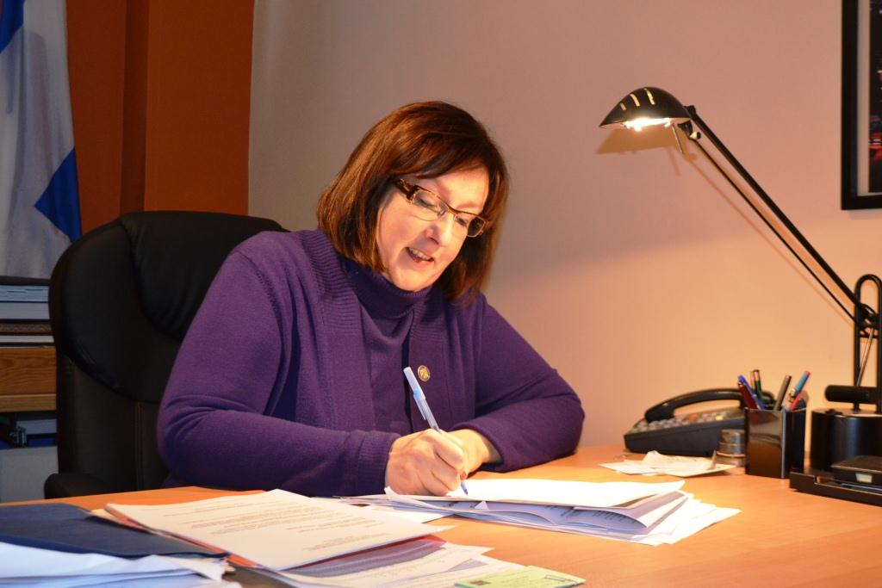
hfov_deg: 41.1
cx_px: 441
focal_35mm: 48
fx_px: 1176
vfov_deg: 28.1
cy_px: 294
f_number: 4.8
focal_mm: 32
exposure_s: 1/60
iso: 1250
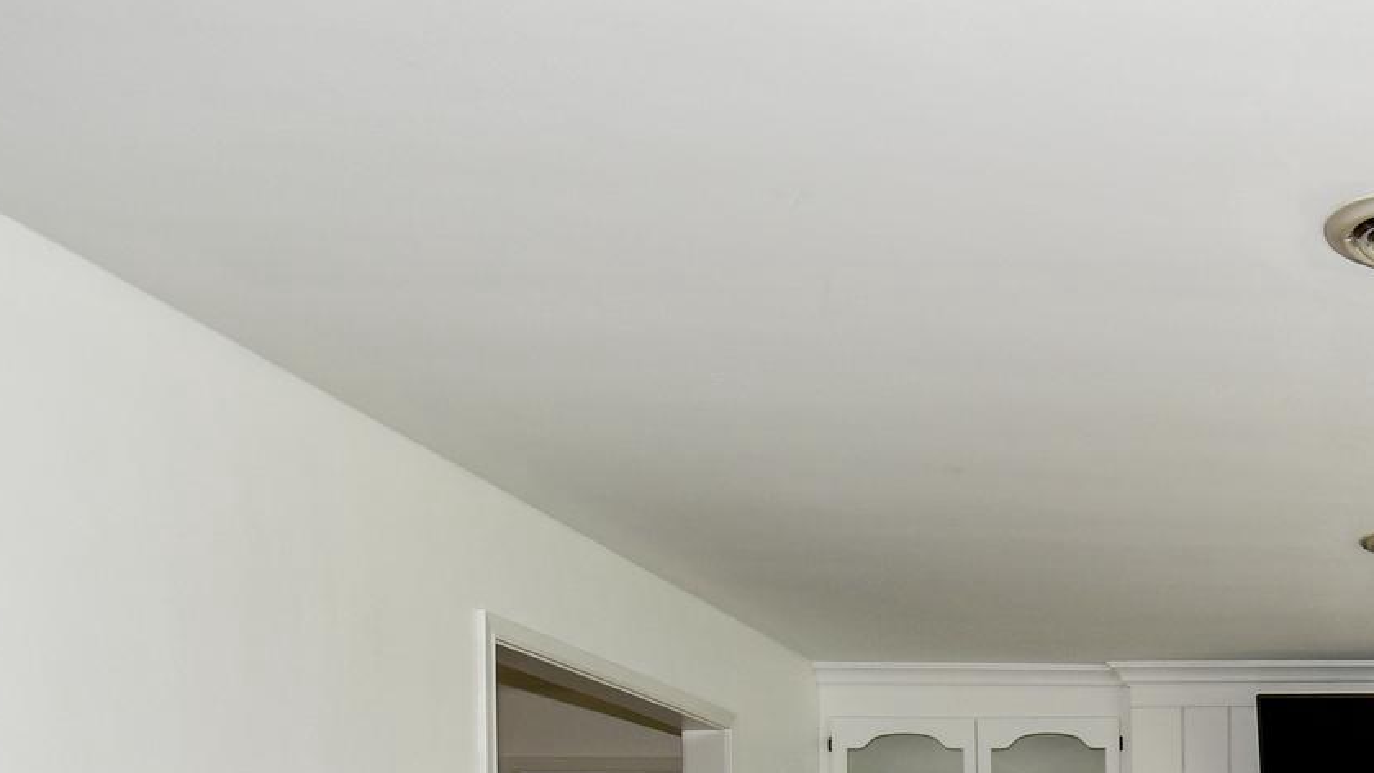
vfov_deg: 22.5
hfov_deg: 38.0
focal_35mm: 46
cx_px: 1471
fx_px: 1676
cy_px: 1070
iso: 200
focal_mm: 12
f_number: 5
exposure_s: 1/100
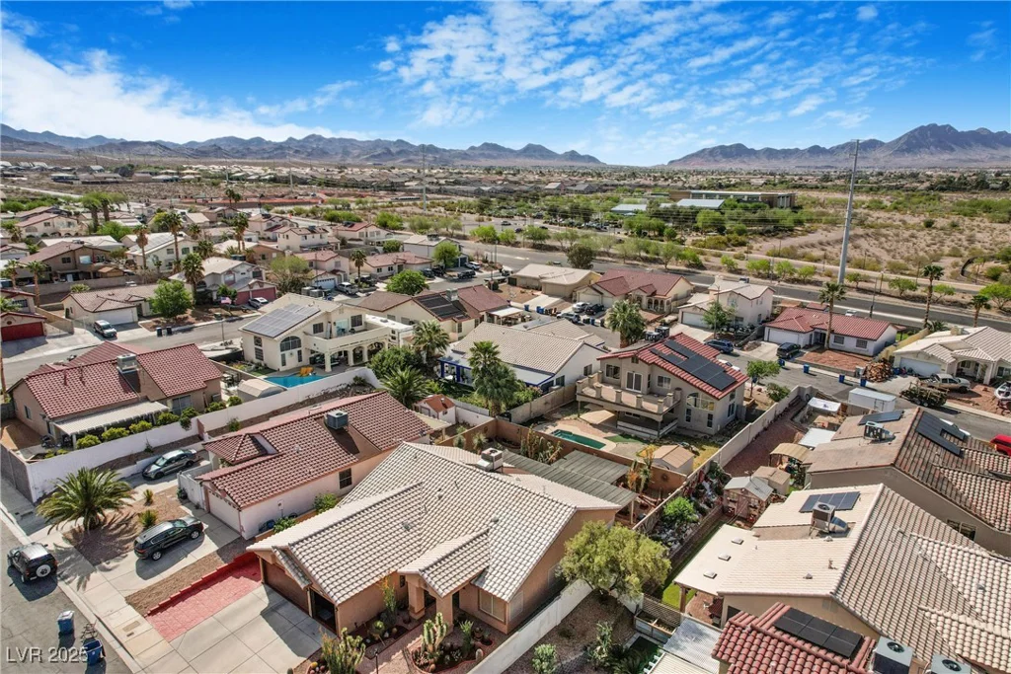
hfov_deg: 78.6
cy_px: 337
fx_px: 618
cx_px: 506
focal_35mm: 22
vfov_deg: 57.2
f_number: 2.8
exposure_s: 1/4000
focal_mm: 8.38
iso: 100
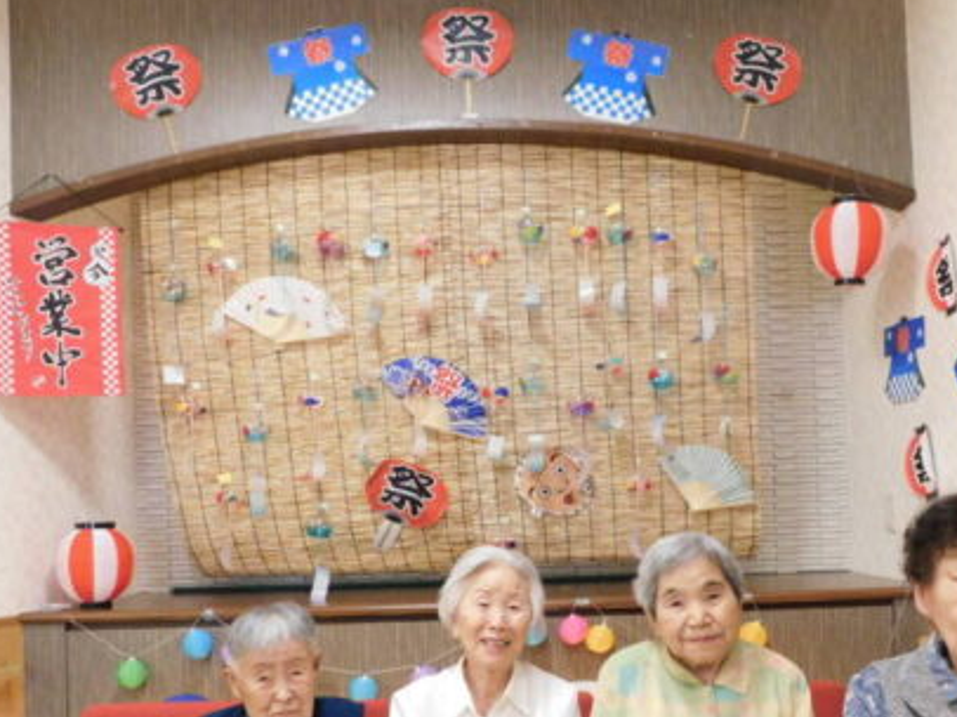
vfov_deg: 41.1
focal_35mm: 34
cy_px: 493
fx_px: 939
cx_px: 523
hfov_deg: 53.9
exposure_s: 1/30
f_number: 3
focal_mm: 4
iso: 400
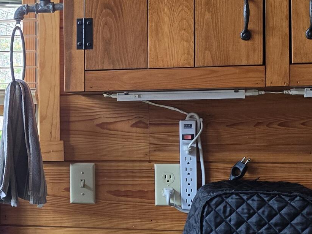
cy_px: 109
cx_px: -39
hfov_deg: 21.9
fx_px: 757
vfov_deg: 17.6
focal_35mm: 84
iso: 200
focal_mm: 6.3
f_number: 1.7
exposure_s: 1/120
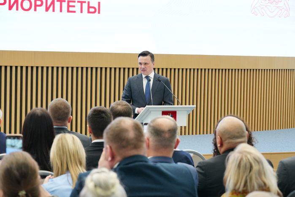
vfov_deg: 12.6
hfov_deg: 18.8
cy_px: 98
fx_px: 893
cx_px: 148
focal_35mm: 109
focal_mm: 109
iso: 3200
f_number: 7.1
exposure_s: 1/100
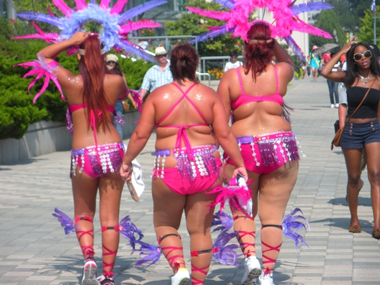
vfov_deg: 10.0
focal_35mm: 149
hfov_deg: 13.3
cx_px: 190
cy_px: 142
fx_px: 1636
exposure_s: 1/307
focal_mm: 26
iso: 64
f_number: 5.4
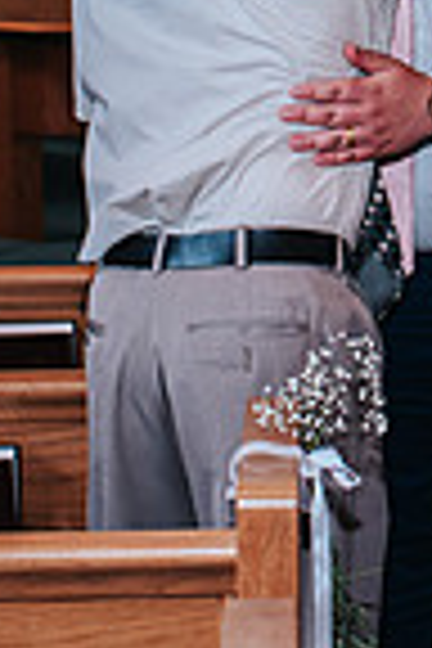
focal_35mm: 164
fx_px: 2952
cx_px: 597
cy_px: -50
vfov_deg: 12.3
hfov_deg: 8.2
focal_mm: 35
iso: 800
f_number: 3.2
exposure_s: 1/125
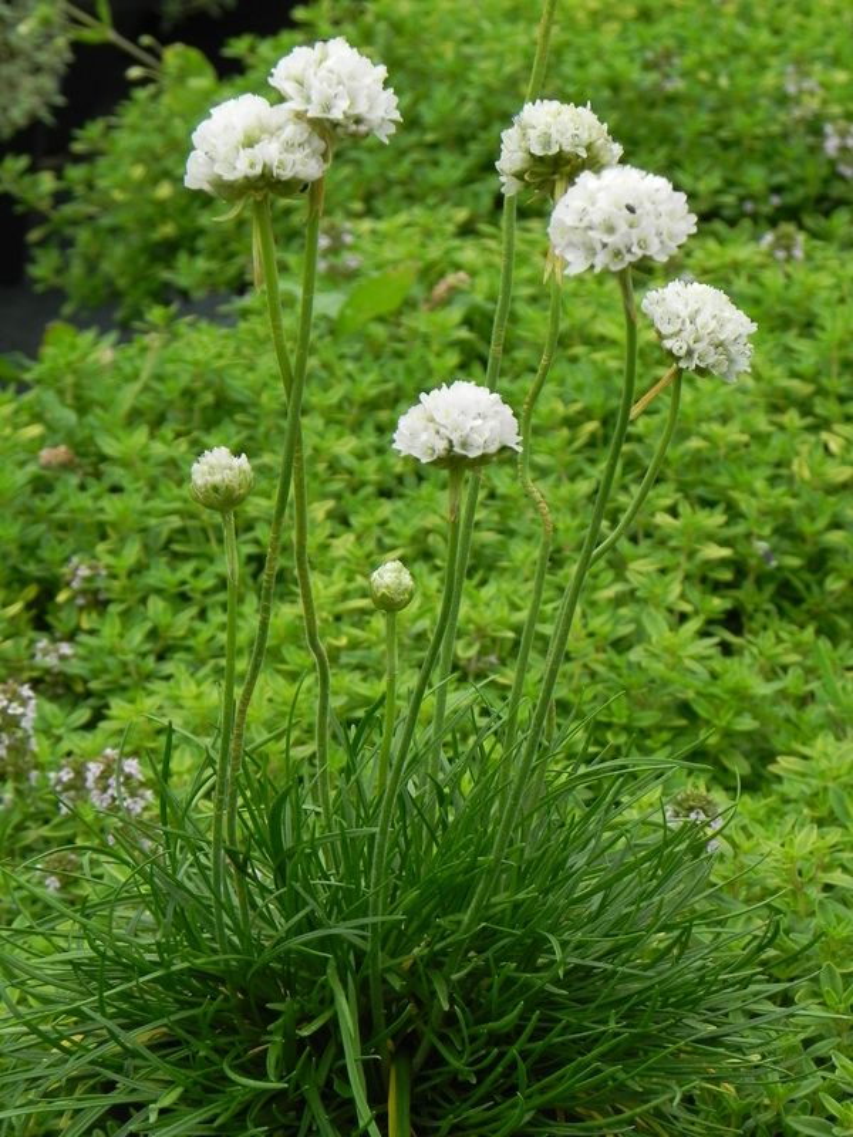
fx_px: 4731
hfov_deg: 10.3
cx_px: 426
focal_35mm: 144
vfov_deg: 13.7
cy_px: 568
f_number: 5.6
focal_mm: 25.7
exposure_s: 1/250
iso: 160
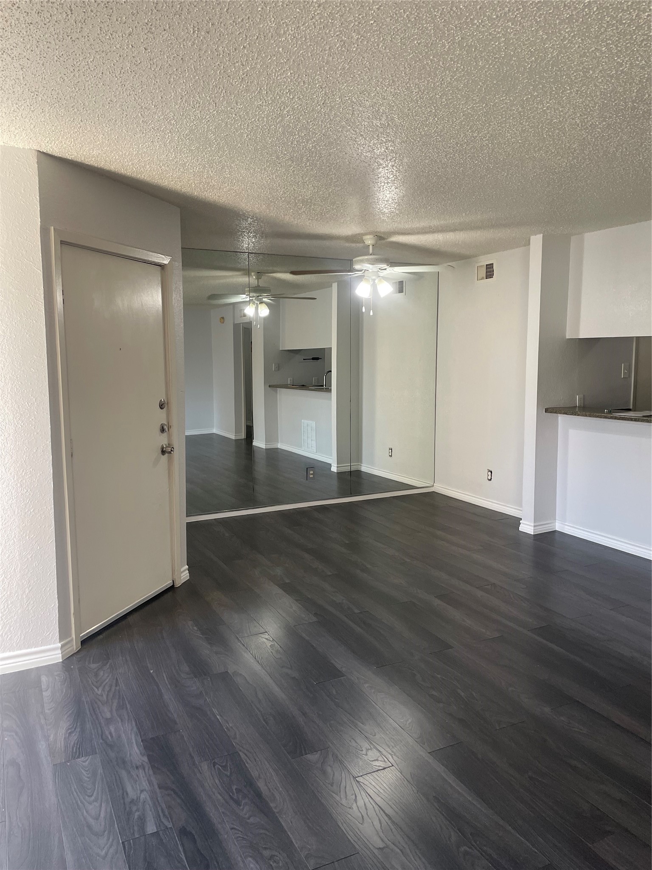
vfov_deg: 67.3
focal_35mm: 26
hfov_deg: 53.1
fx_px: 653
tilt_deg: -5.1
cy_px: 435
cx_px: 326
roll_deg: +0.5
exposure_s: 1/119
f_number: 1.6
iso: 125
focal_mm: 4.2
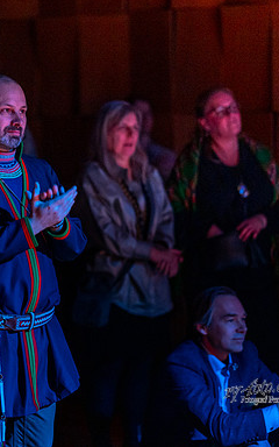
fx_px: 1594
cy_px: 223
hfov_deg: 10.0
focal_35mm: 131
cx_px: 37
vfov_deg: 15.9
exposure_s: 1/160
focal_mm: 85
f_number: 1.4
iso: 4000
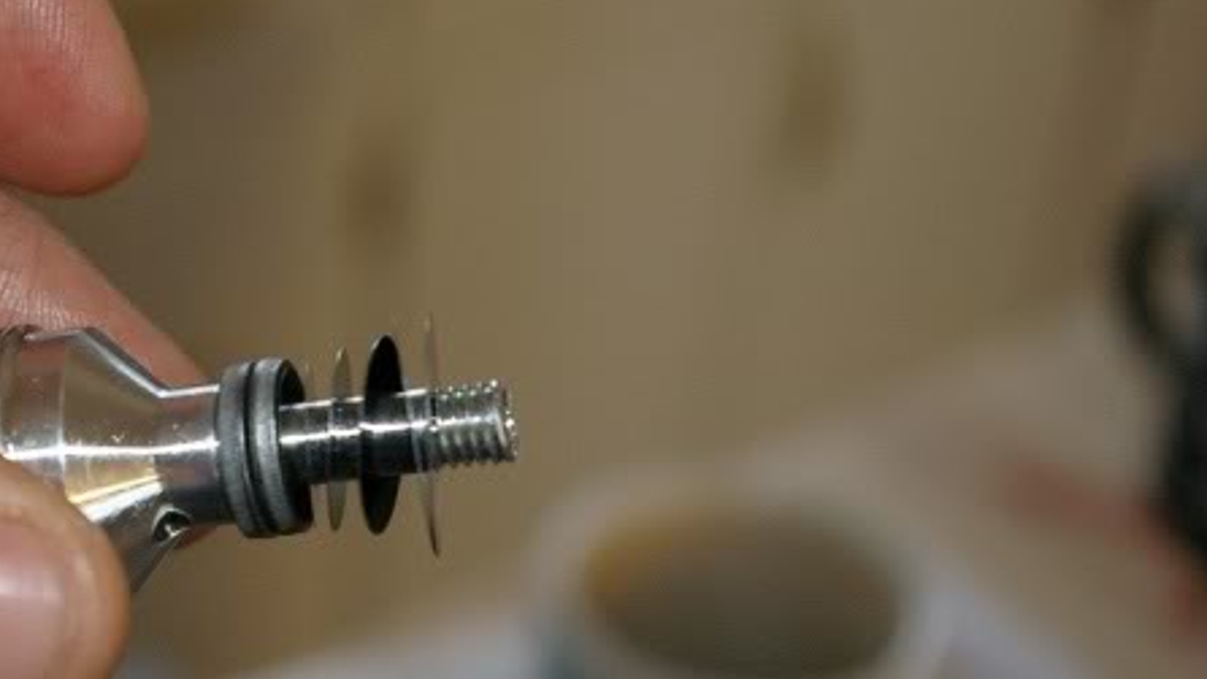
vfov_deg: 13.4
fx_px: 2881
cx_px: 367
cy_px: 473
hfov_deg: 23.5
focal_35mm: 90
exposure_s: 1/60
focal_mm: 40
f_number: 5.6
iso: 1600
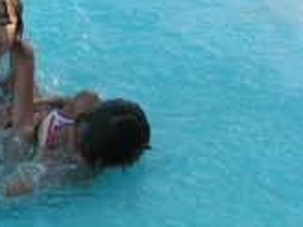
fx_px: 910
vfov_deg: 14.2
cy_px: 127
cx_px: 33
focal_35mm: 104
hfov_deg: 18.6
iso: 50
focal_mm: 5.8
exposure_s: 1/125
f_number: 5.6
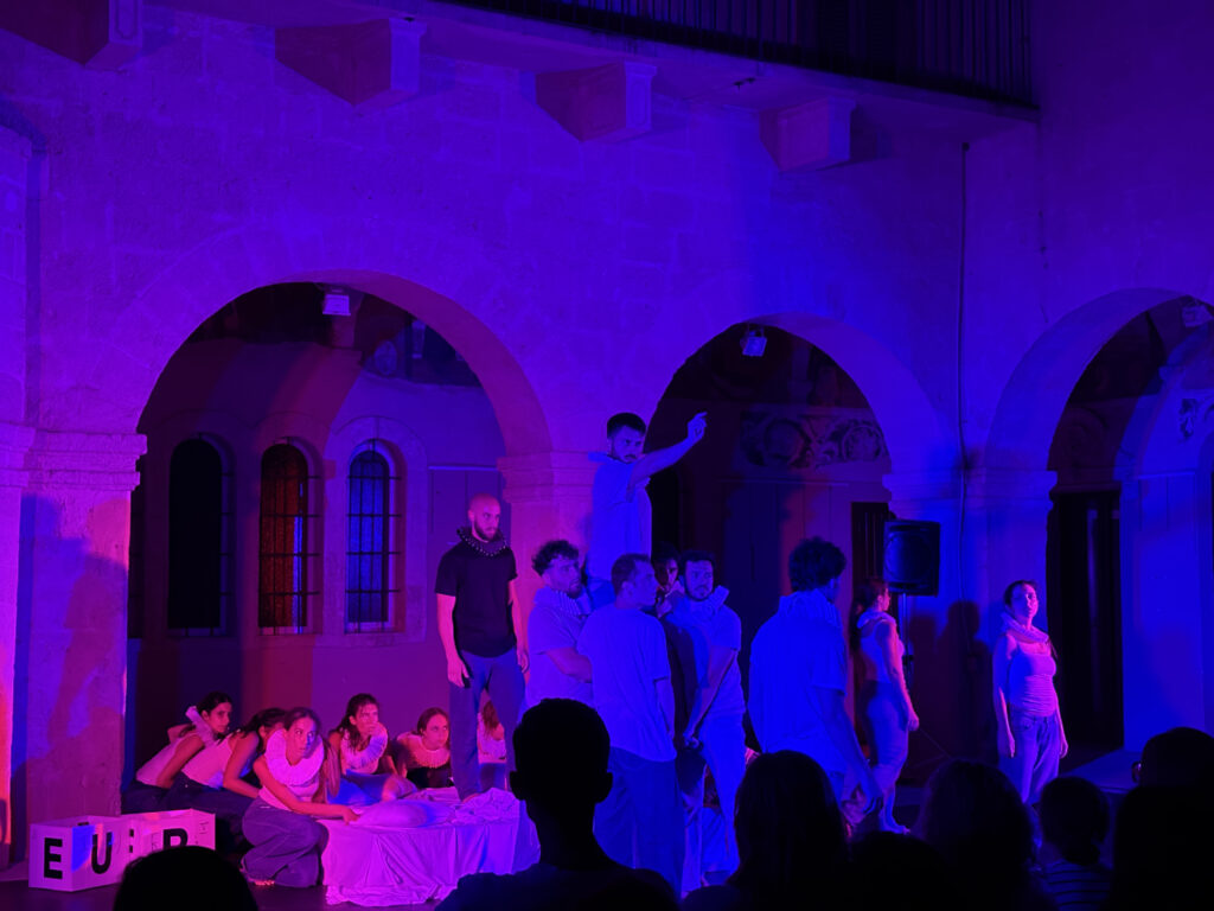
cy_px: 456
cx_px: 607
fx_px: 1824
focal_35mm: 52
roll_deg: +0.5
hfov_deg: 36.8
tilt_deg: +4.2
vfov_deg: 28.0
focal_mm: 5.96
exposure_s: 1/30
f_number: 1.6
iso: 400
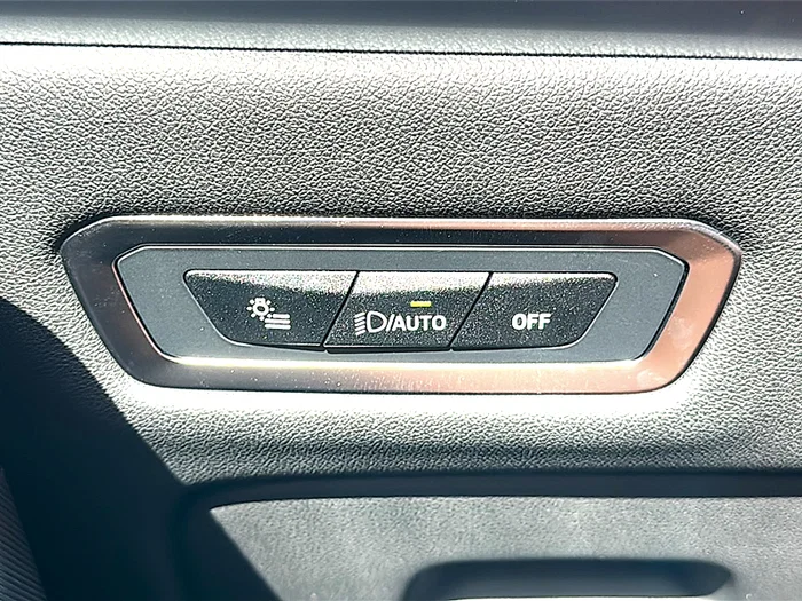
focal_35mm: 42
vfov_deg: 34.3
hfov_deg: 44.8
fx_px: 973
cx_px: 401
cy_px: 300
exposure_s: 1/380
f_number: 1.78
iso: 80
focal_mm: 6.86
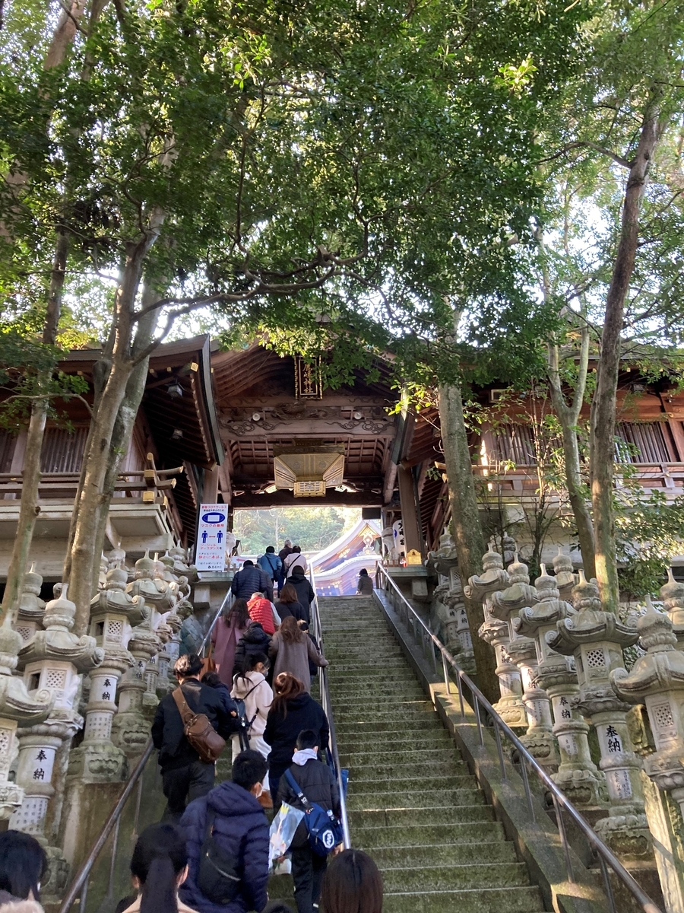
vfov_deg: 63.4
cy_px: 456
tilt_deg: +31.6
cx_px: 342
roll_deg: +2.7
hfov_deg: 49.7
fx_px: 738
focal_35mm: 28
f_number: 1.8
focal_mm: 3.99
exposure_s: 1/60
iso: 200
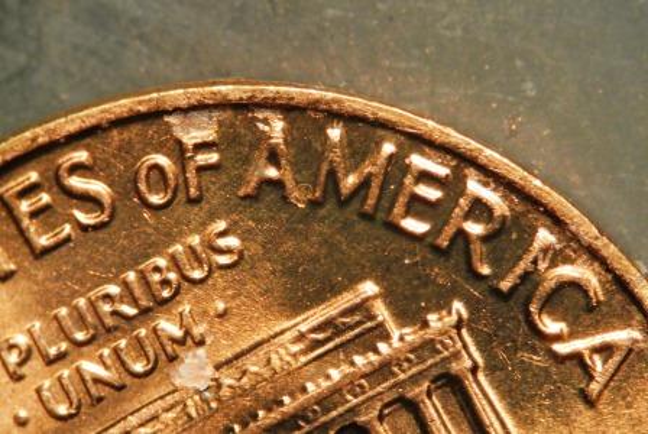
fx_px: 1334
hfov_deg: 27.3
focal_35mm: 74
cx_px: 324
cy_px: 217
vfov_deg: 18.5
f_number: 5.6
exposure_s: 1/5
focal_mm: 27.6
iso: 1600
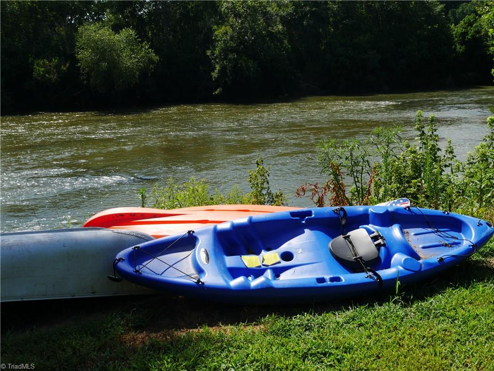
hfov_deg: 49.0
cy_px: 186
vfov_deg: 37.7
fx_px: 542
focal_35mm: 38
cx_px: 247
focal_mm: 19
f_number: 8
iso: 200
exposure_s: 1/320
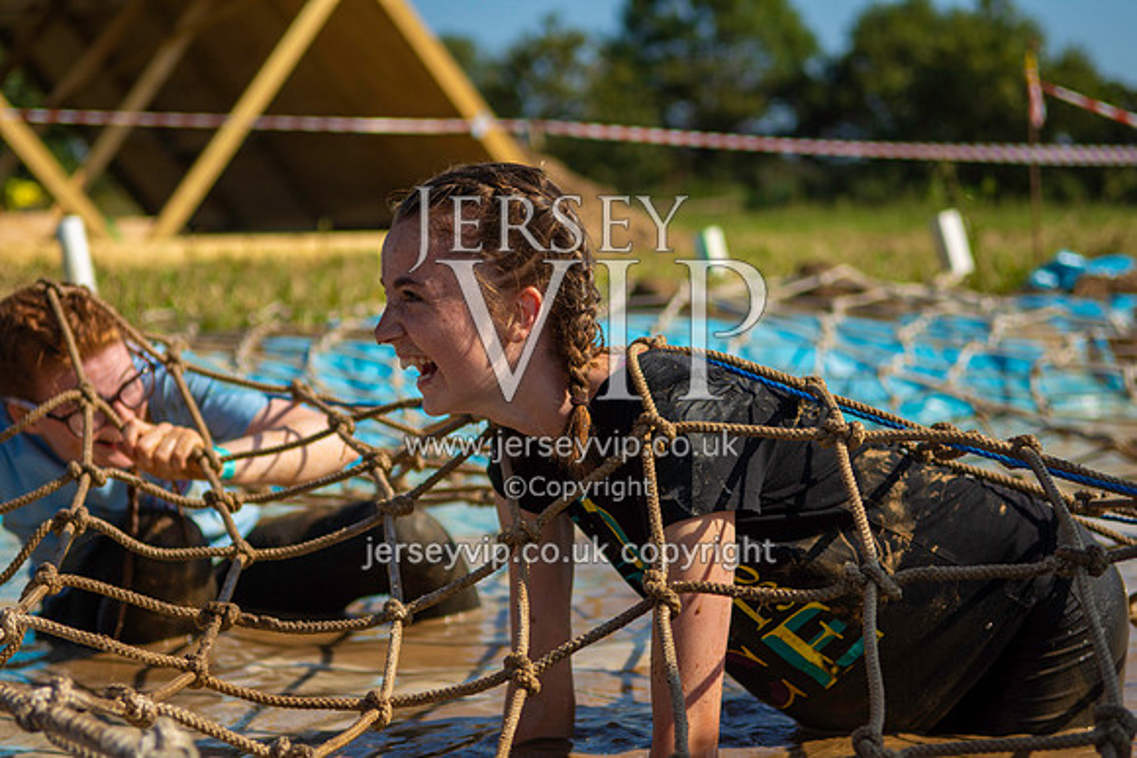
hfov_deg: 24.6
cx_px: 568
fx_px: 2606
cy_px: 379
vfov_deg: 16.6
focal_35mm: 82
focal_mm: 55
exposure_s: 1/5000
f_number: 2.8
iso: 100
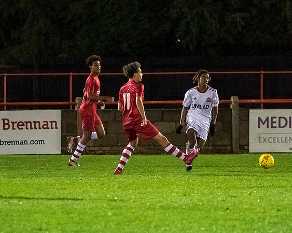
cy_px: 103
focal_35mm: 453
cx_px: 123
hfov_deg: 4.3
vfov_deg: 3.4
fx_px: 3914
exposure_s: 1/1000
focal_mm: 200
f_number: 2.8
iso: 6400
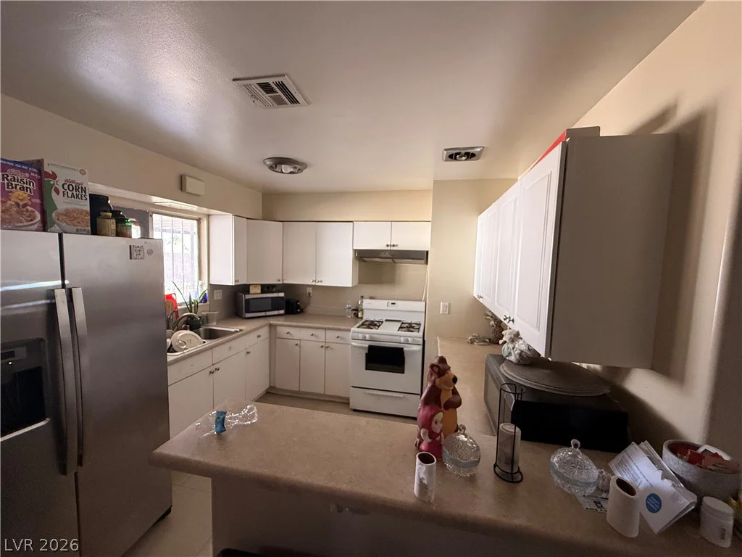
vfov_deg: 85.7
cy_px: 278
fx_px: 300
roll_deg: -1.7
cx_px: 371
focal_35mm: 14
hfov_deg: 102.1
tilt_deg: -3.6
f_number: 2.2
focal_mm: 2.22
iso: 250
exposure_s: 1/120
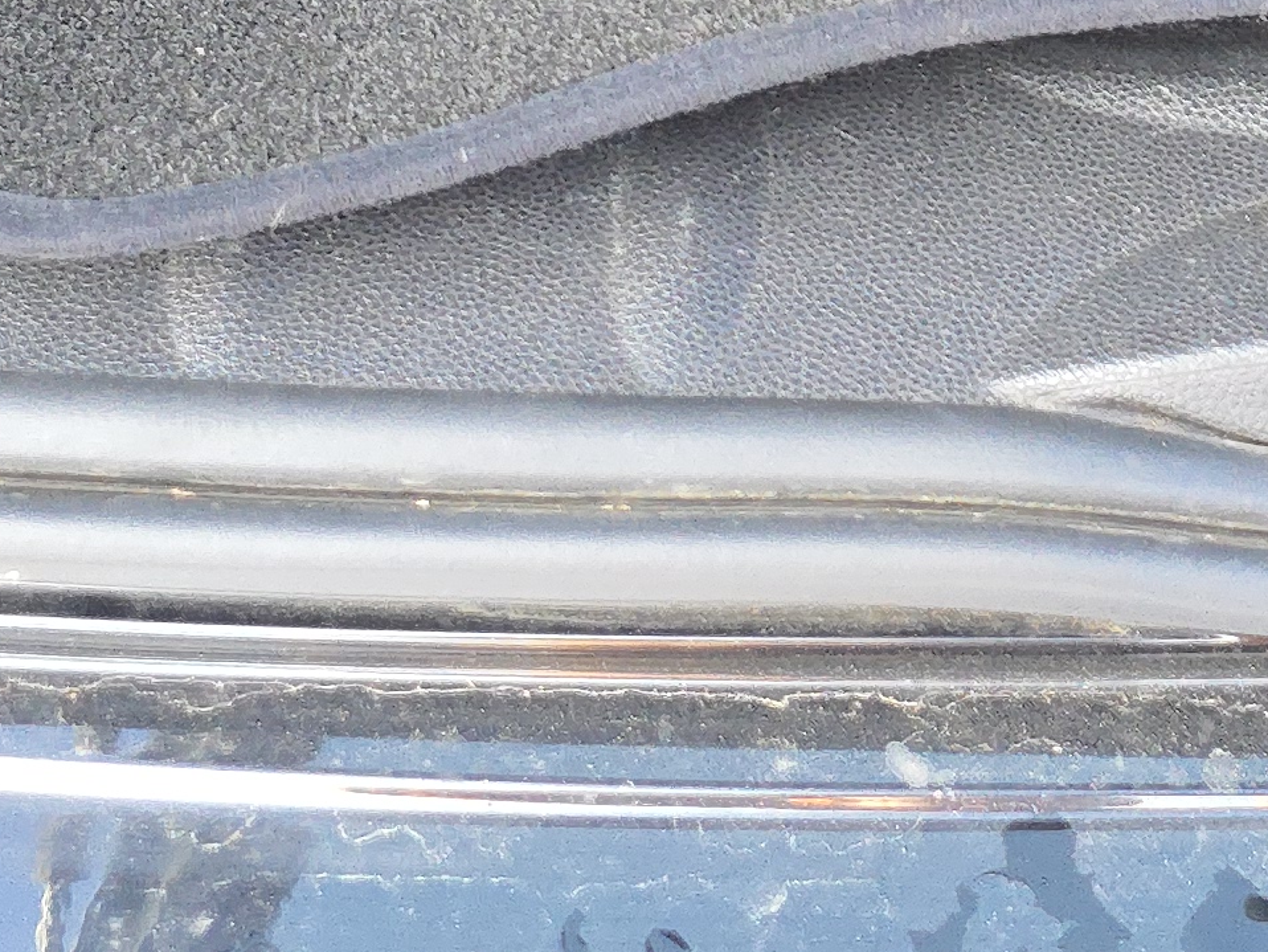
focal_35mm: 96
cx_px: 1314
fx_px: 3517
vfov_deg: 13.4
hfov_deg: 19.7
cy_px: -920
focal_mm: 6.3
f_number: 1.7
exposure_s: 1/180
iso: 200
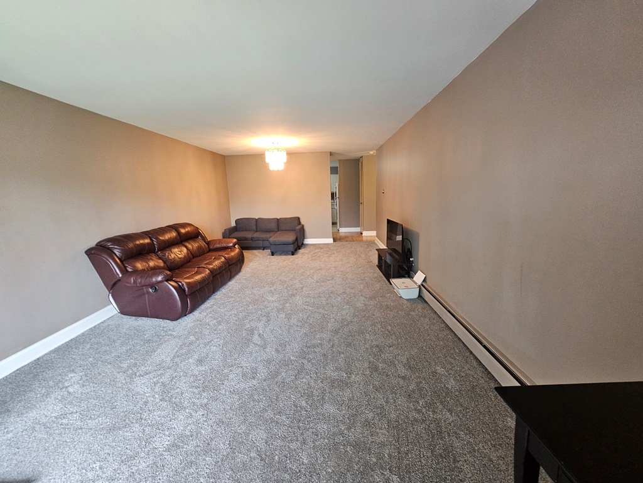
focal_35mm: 13
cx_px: 322
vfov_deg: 89.9
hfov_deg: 106.2
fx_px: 241
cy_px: 242
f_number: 2.2
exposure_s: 1/30
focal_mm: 2.2
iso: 320
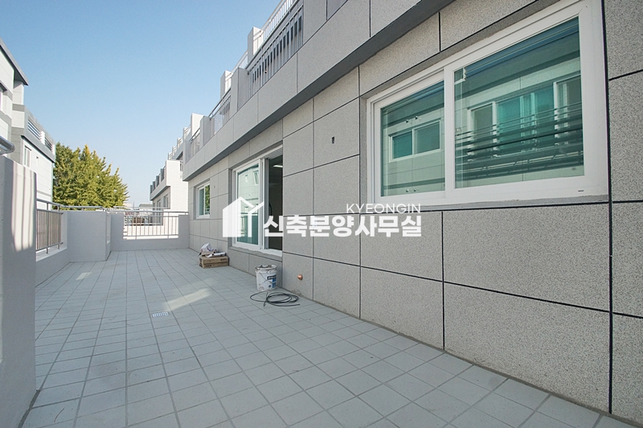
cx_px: 322
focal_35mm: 16
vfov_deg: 72.0
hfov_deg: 95.0
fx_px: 294
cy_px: 214
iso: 800
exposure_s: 1/1600
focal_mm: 11
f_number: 7.1
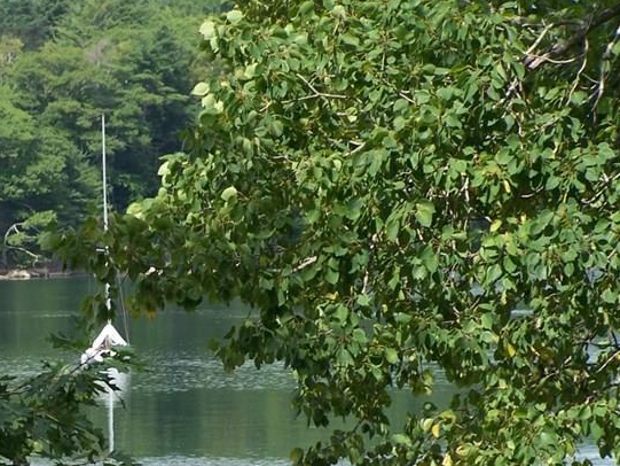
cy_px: 420
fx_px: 5733
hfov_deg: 6.2
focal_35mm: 320
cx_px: 131
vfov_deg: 4.6
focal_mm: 28
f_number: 3.2
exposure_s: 1/640
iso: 80
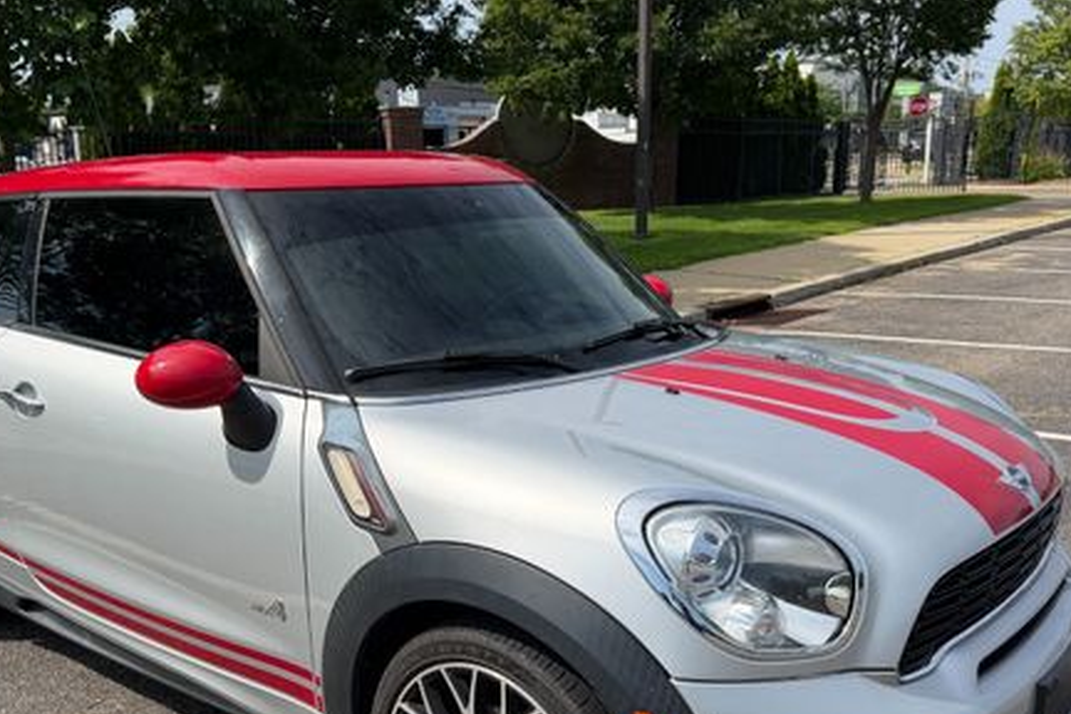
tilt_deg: -17.0
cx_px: 483
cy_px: 474
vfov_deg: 35.6
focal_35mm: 37
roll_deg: +1.5
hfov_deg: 51.8
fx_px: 1101
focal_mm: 6.76
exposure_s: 1/7353
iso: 100
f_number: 1.78
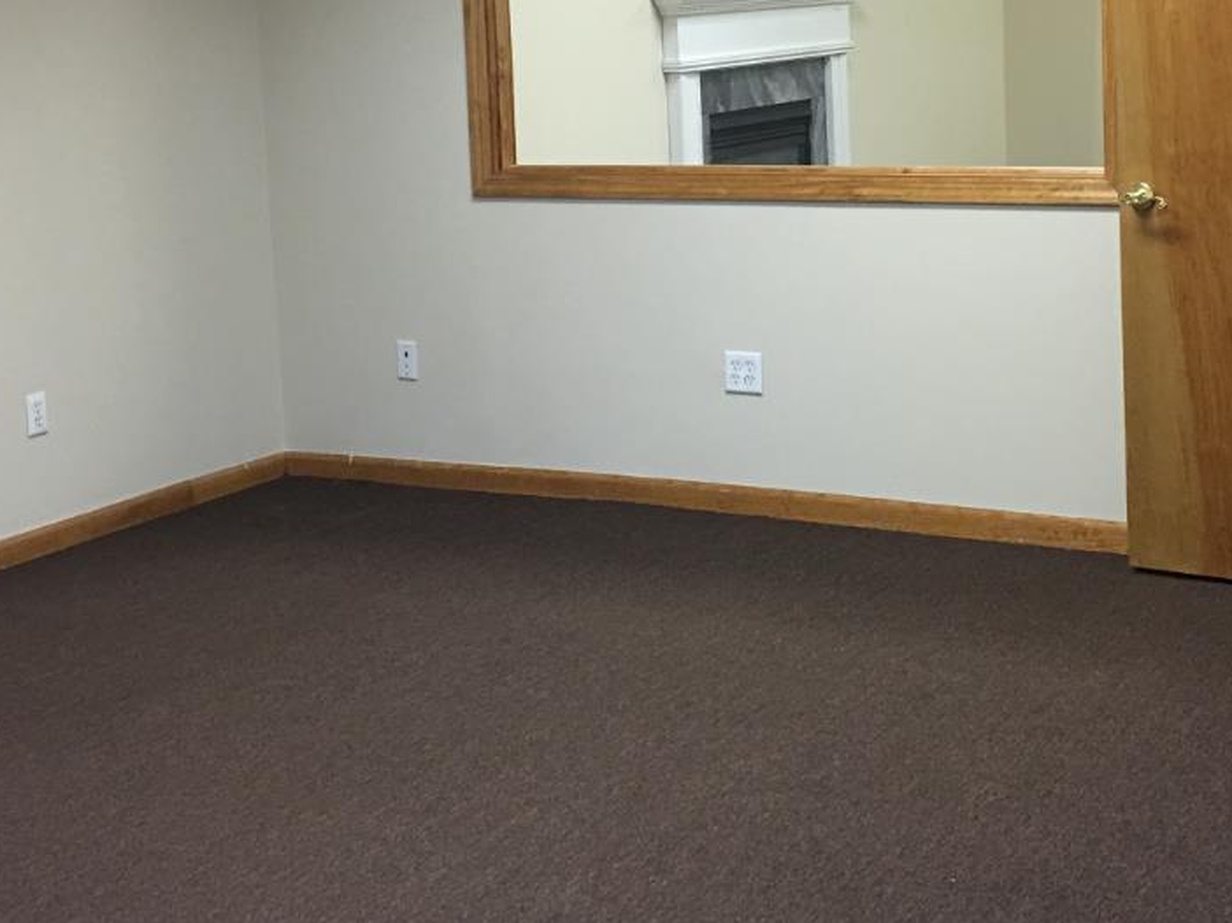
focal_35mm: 62
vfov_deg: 23.5
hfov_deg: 31.2
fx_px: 2206
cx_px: 674
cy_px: 269
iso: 50
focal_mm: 4.15
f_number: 2.2
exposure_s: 1/15
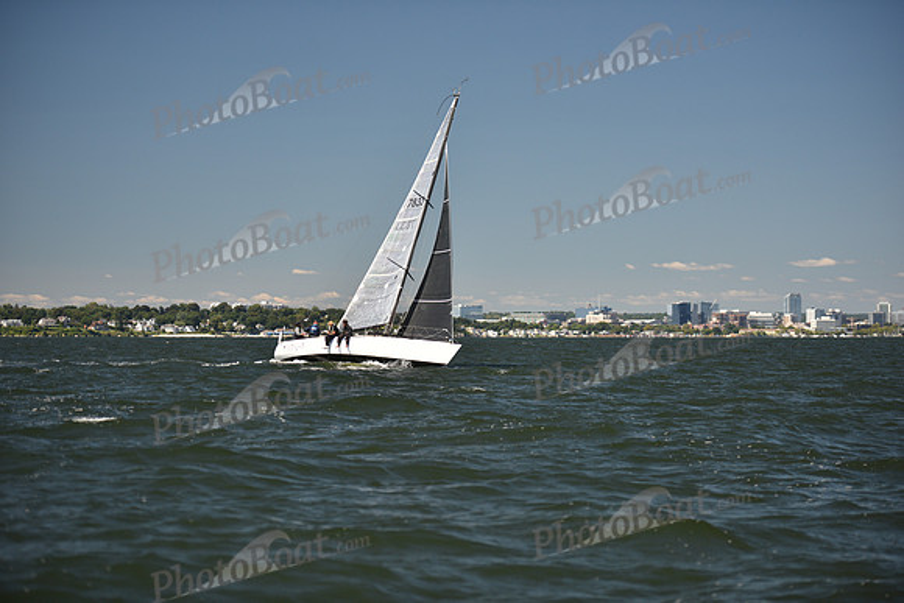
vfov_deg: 14.0
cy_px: 302
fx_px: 2461
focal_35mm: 98
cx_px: 452
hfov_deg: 20.8
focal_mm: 98
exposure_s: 1/1600
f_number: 2.8
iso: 250
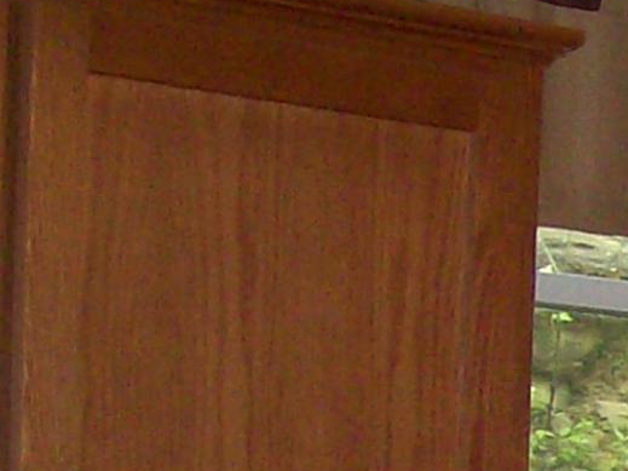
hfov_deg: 8.6
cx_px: 1534
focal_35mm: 208
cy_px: 975
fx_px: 3773
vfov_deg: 6.9
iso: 140
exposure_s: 1/64
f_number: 2.7
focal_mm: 6
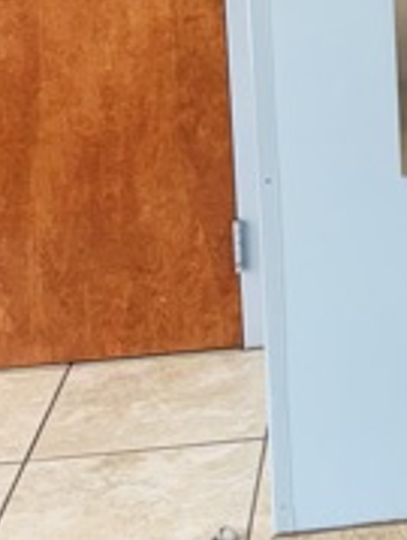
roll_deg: +1.0
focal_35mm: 107
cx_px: 793
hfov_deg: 12.4
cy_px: -97
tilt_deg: -9.1
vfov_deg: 17.5
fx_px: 1671
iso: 64
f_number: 1.78
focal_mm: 6.76
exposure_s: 1/170
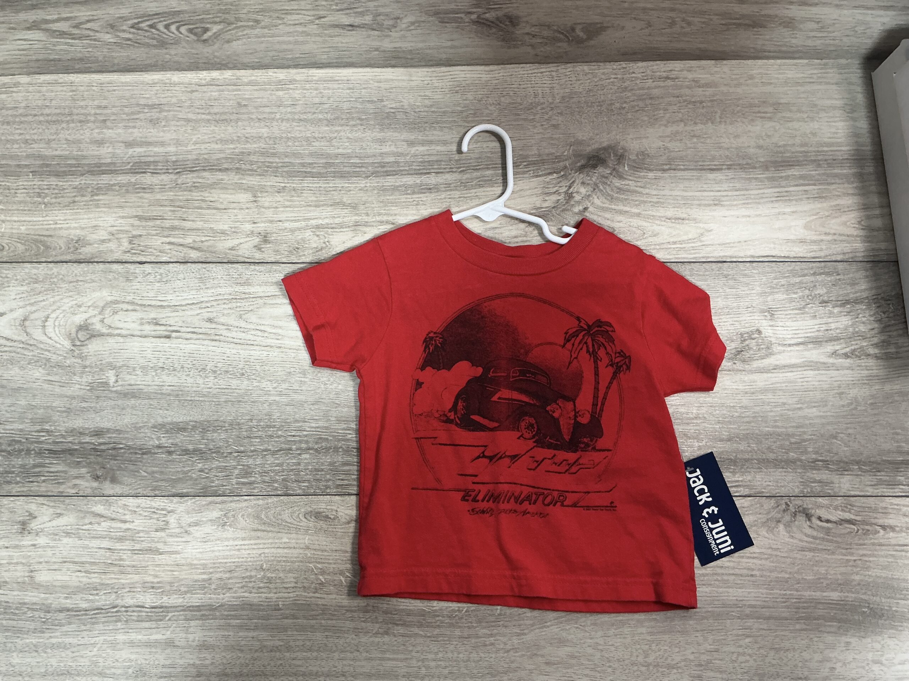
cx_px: 454
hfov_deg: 61.7
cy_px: 340
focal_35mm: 29
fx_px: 762
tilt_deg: -79.8
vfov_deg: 48.2
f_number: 1.8
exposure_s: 1/60
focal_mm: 3
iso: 80
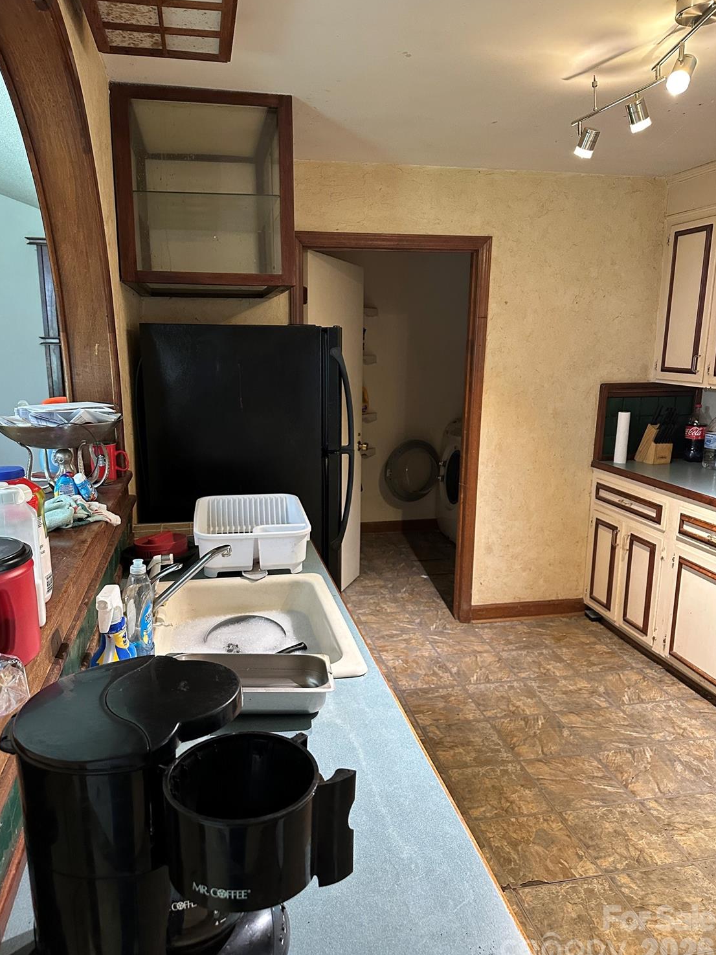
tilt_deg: -11.2
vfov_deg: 69.4
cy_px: 480
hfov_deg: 54.9
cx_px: 346
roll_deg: -0.9
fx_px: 690
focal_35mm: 25
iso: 400
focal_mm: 6.86
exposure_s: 1/60
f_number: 1.78
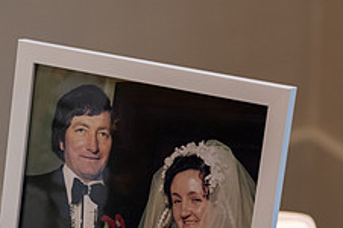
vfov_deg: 7.6
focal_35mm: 180
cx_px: 172
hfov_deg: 11.4
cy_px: 215
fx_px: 1713
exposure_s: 1/160
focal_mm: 70
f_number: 3.5
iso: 800
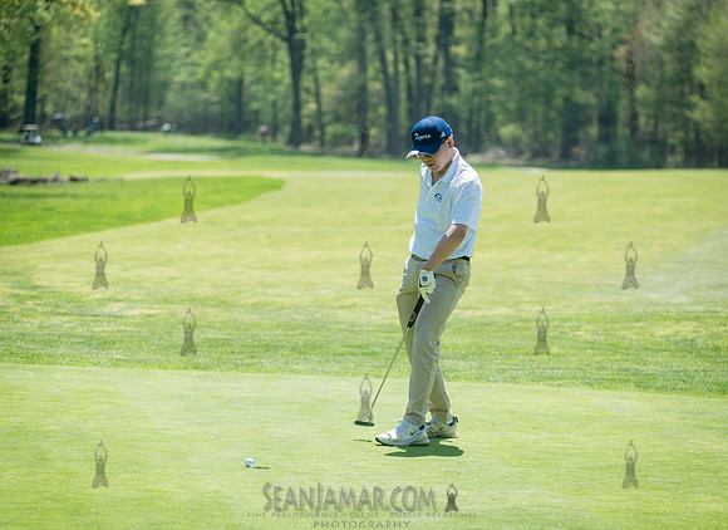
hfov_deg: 13.4
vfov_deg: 9.8
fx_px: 3089
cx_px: 397
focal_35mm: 148
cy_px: 265
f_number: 3.5
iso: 100
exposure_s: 1/800
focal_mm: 135
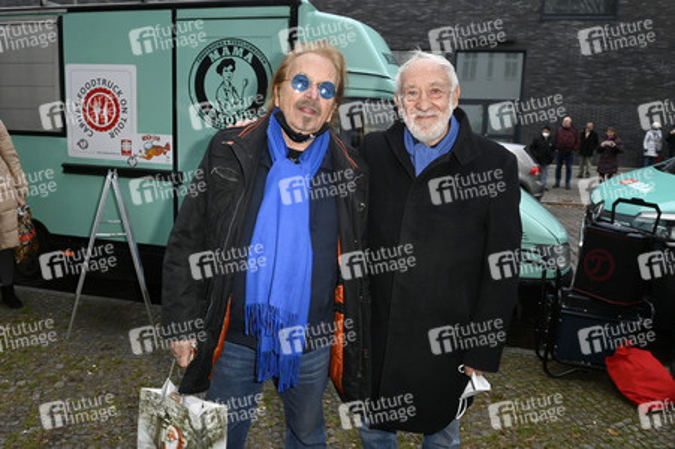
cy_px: 224
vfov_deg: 49.5
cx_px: 338
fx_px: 487
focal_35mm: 26
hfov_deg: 69.4
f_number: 6.3
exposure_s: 1/125
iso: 2000
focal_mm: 26
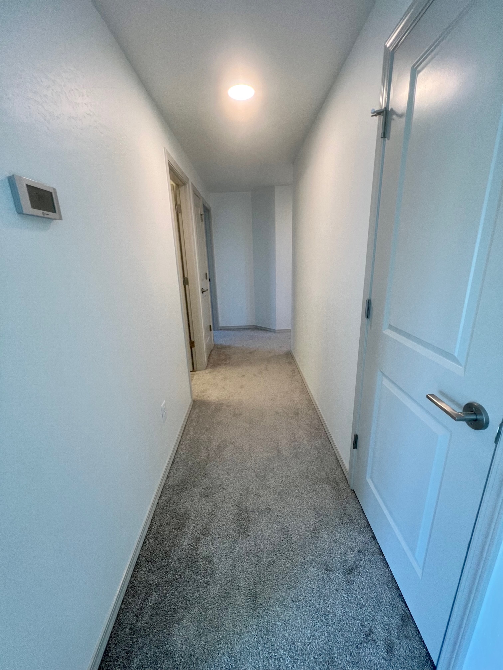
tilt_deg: -16.3
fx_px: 252
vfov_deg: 106.2
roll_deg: +1.4
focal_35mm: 13
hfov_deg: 89.9
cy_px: 335
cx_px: 252
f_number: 1.8
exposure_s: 1/40
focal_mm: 1.57
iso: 50
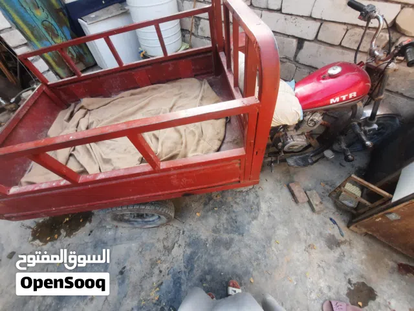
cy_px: 156
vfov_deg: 89.9
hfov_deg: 106.2
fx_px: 155
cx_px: 207
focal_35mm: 13
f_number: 2.2
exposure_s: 1/100
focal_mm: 1.74
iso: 50
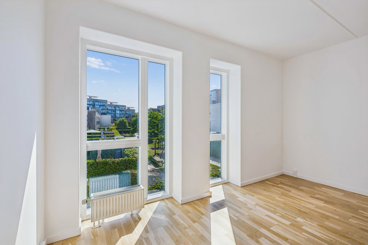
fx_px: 164
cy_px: 122
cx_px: 184
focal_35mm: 16
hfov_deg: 96.7
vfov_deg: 73.7
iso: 200
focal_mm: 16
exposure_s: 1/400
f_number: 8
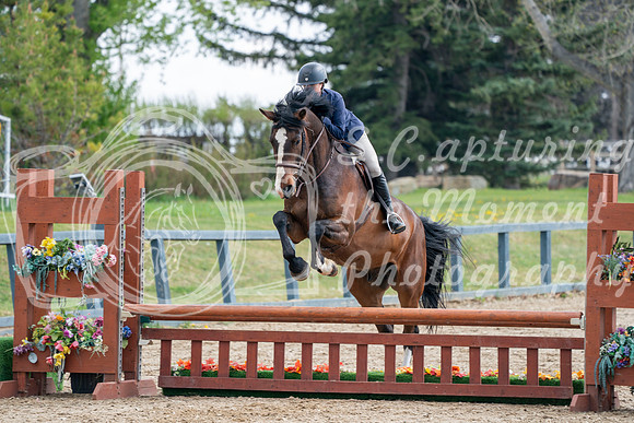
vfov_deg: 4.8
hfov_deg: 7.2
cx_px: 317
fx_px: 5073
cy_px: 212
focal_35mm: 288
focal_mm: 288
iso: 200
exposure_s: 1/320
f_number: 5.6
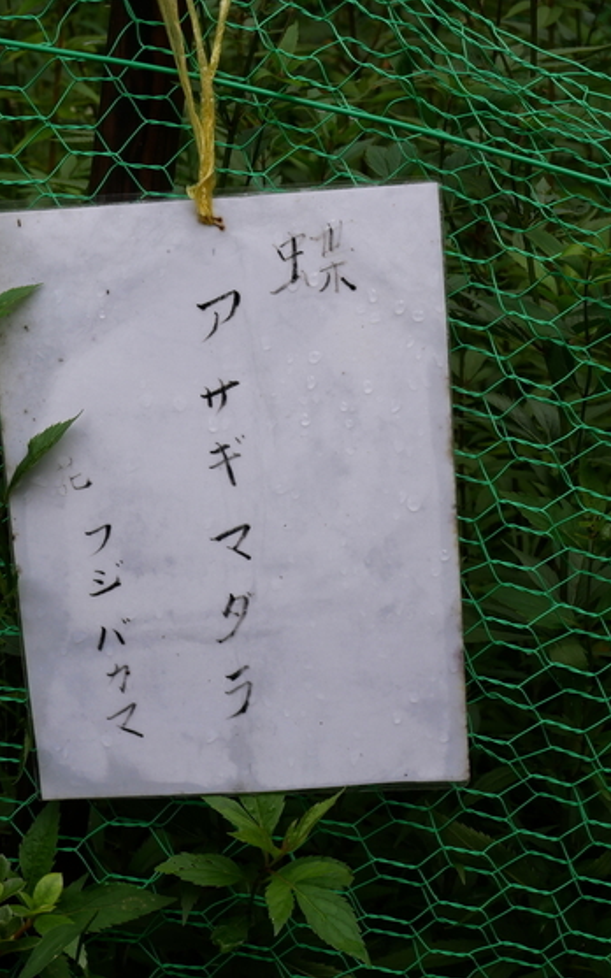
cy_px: 474
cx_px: 243
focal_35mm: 80
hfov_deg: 16.3
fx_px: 2132
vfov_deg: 25.8
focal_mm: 35
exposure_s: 1/250
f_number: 7.1
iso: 200
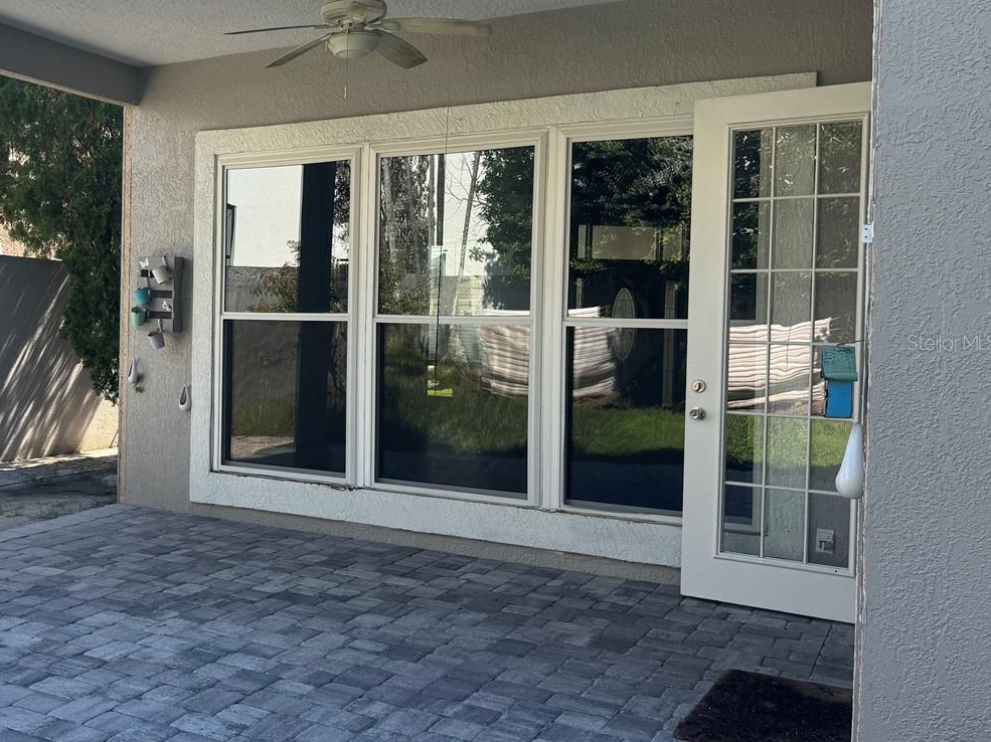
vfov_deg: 36.8
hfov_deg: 45.4
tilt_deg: -0.7
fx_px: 1116
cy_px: 342
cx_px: 197
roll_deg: -1.4
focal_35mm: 39
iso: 80
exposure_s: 1/938
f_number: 1.78
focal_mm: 6.76
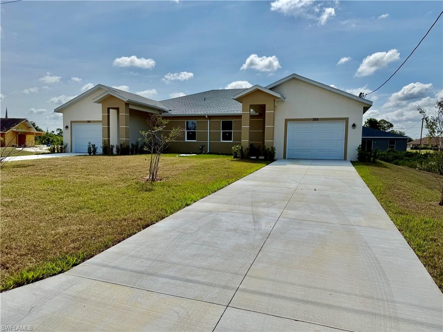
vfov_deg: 56.8
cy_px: 166
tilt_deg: -4.0
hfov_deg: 71.6
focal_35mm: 24
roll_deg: -1.3
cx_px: 222
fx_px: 307
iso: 80
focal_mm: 6.76
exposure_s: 1/11905
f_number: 1.78
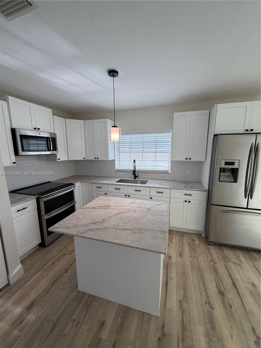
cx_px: 130
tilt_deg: -9.7
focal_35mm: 14
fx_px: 141
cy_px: 174
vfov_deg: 102.1
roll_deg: +1.1
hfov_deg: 85.7
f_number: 2.2
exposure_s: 1/120
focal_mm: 2.22
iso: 125
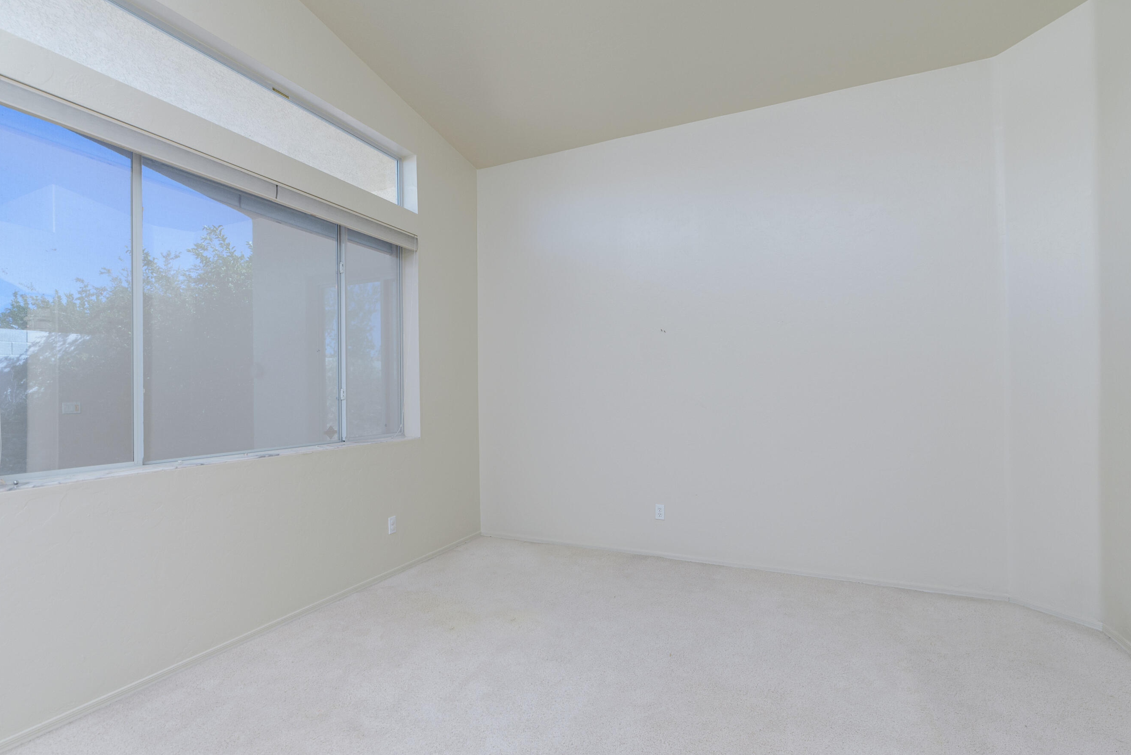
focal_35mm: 17
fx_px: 534
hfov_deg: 93.1
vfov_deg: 70.5
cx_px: 522
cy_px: 386
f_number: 7.1
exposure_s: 1/80
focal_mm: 15
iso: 320
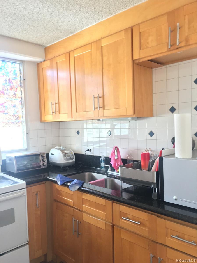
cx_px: 98
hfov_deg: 48.2
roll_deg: -0.9
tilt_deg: +1.0
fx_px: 220
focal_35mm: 29
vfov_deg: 61.7
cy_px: 132
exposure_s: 1/30
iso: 100
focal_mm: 4.15
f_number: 2.2
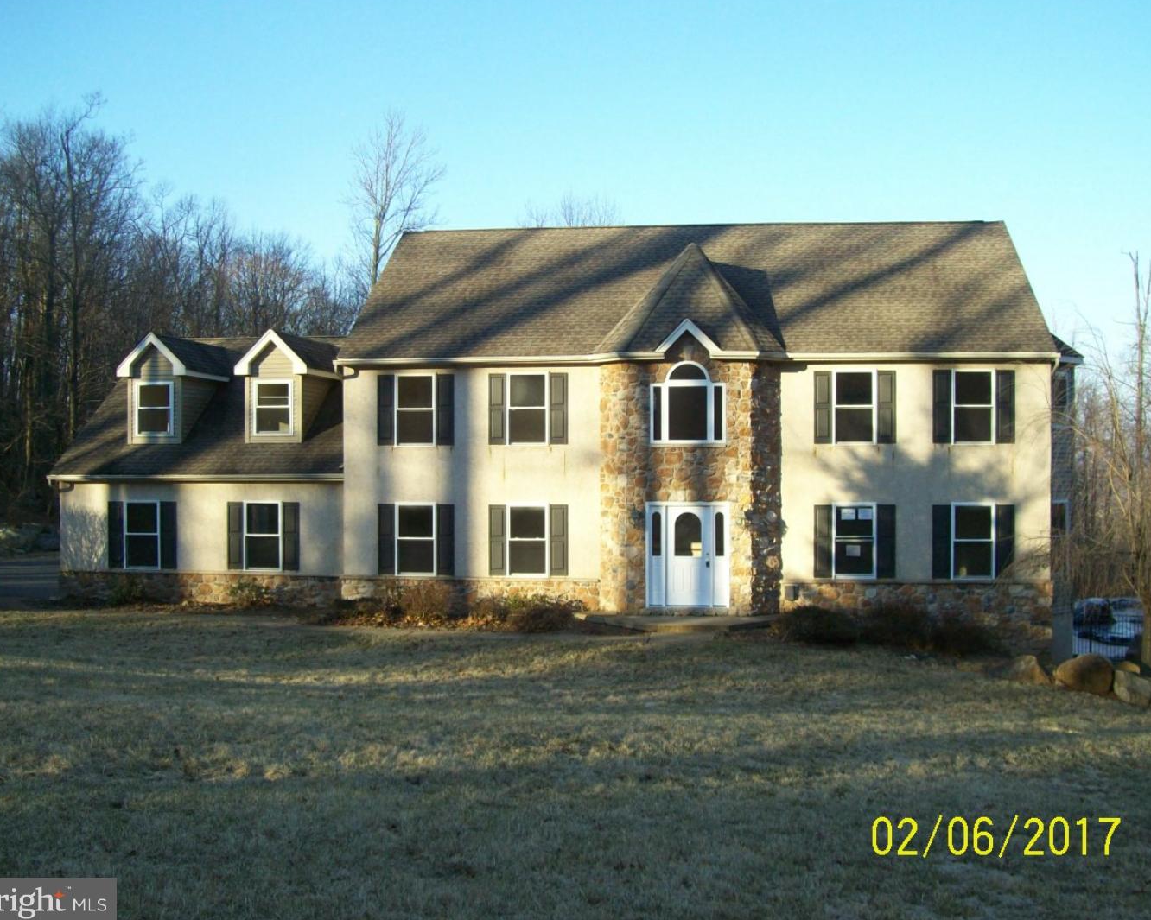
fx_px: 1294
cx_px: 588
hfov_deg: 47.9
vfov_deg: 39.1
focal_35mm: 38
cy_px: 461
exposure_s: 1/392
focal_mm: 6
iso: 80
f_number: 2.7
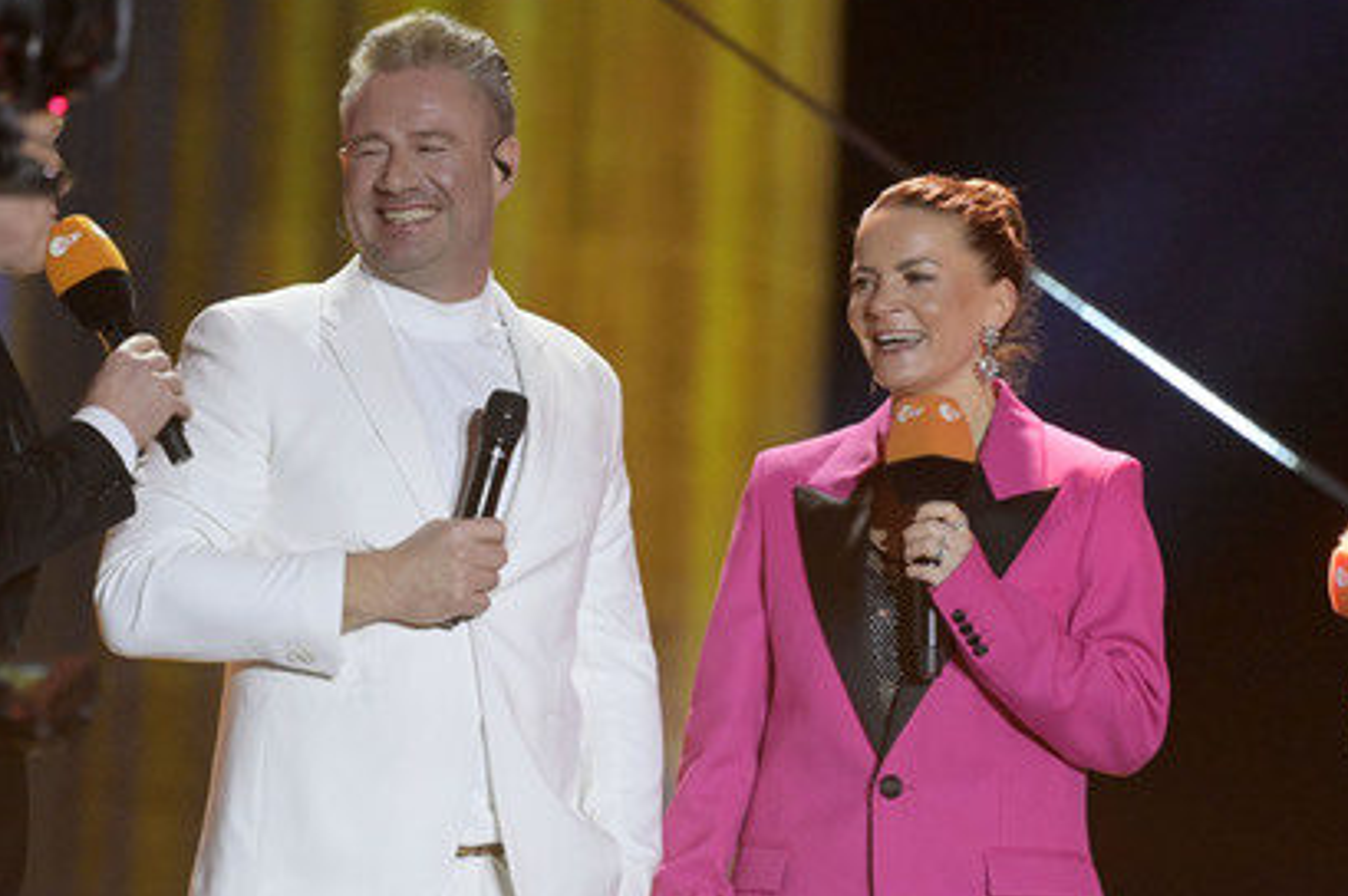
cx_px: 631
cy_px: 445
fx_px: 15265
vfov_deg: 3.4
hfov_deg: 5.1
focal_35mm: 408
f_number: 5.6
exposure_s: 1/640
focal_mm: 370
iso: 12800
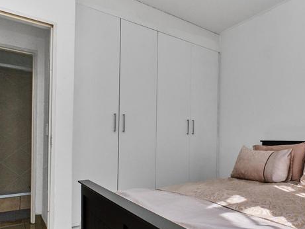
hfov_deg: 64.1
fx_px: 220
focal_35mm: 25
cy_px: 128
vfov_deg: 54.8
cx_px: 238
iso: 500
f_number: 10
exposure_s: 1/200
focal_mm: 10
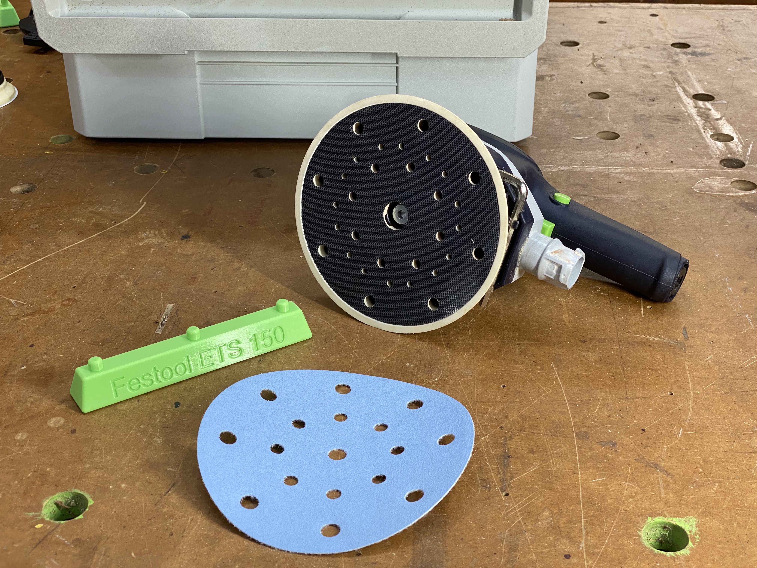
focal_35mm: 52
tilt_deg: -30.5
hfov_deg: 36.8
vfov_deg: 28.0
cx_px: 378
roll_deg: +0.2
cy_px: 284
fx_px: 1137
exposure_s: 1/50
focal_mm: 6
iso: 100
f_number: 2
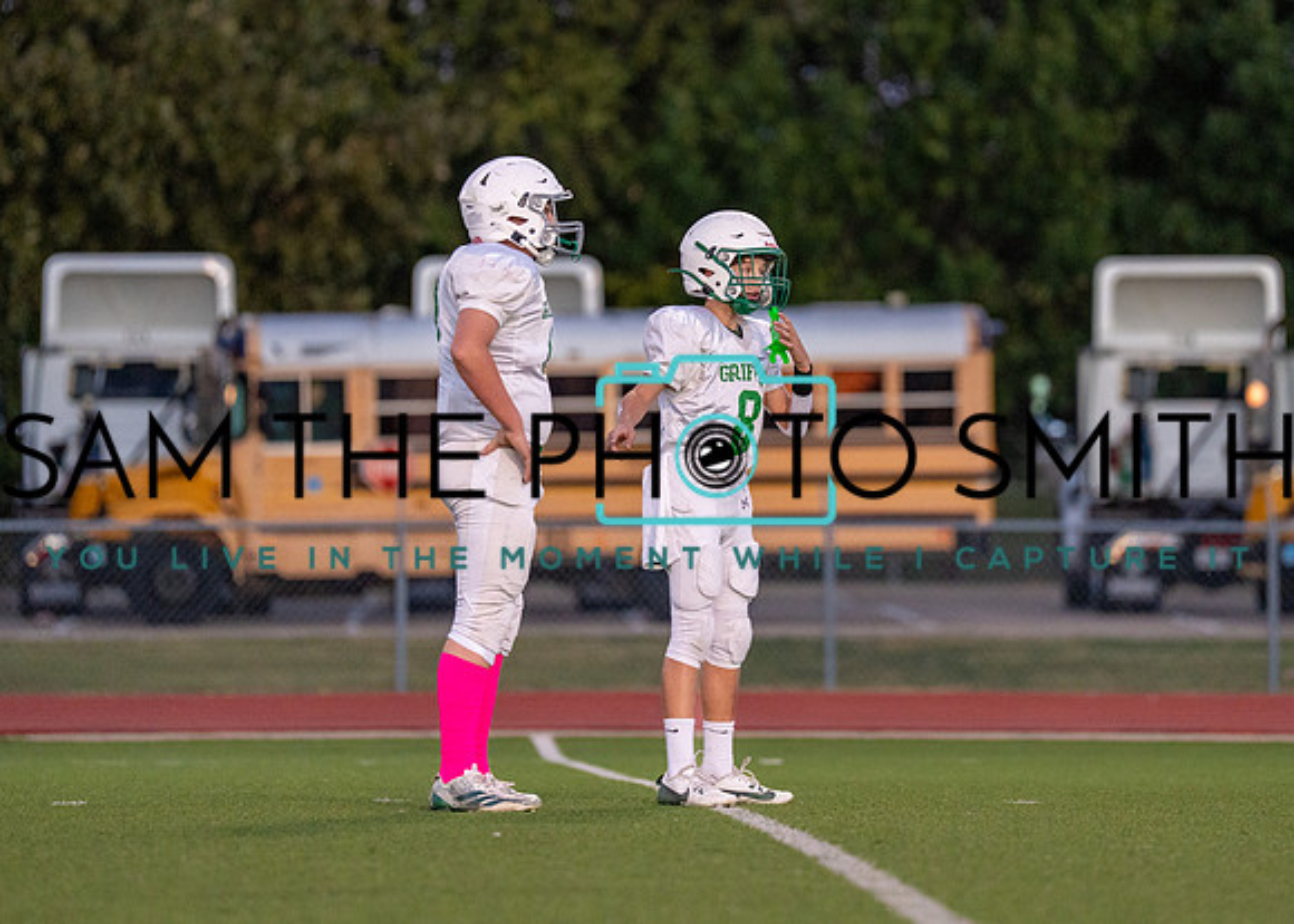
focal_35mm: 295
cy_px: 365
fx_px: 10830
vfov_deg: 4.9
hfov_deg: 6.8
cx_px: 743
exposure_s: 1/1250
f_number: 2.8
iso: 2000
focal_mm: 200
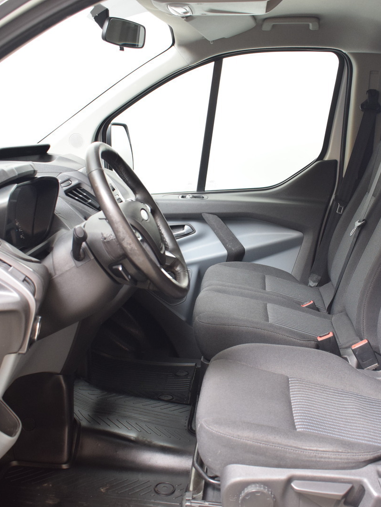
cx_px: 212
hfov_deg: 31.7
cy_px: 255
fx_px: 671
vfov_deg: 41.5
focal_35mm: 46
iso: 800
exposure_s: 1/100
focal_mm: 21
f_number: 5
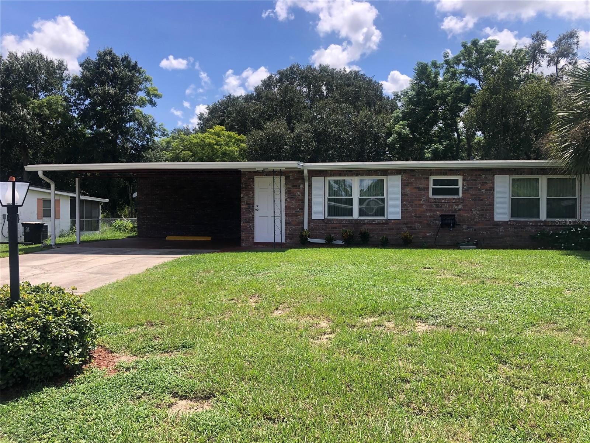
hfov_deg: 63.4
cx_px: 295
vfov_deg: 49.7
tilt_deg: +1.7
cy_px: 222
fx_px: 477
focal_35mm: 28
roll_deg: +0.2
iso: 20
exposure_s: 1/1473
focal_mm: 3.99
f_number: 1.8
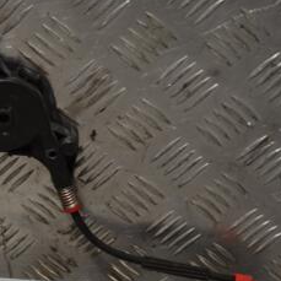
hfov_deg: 15.8
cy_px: 234
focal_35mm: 107
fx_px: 983
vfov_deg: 16.1
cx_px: -34
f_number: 4.8
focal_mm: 32
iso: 100
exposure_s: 1/40
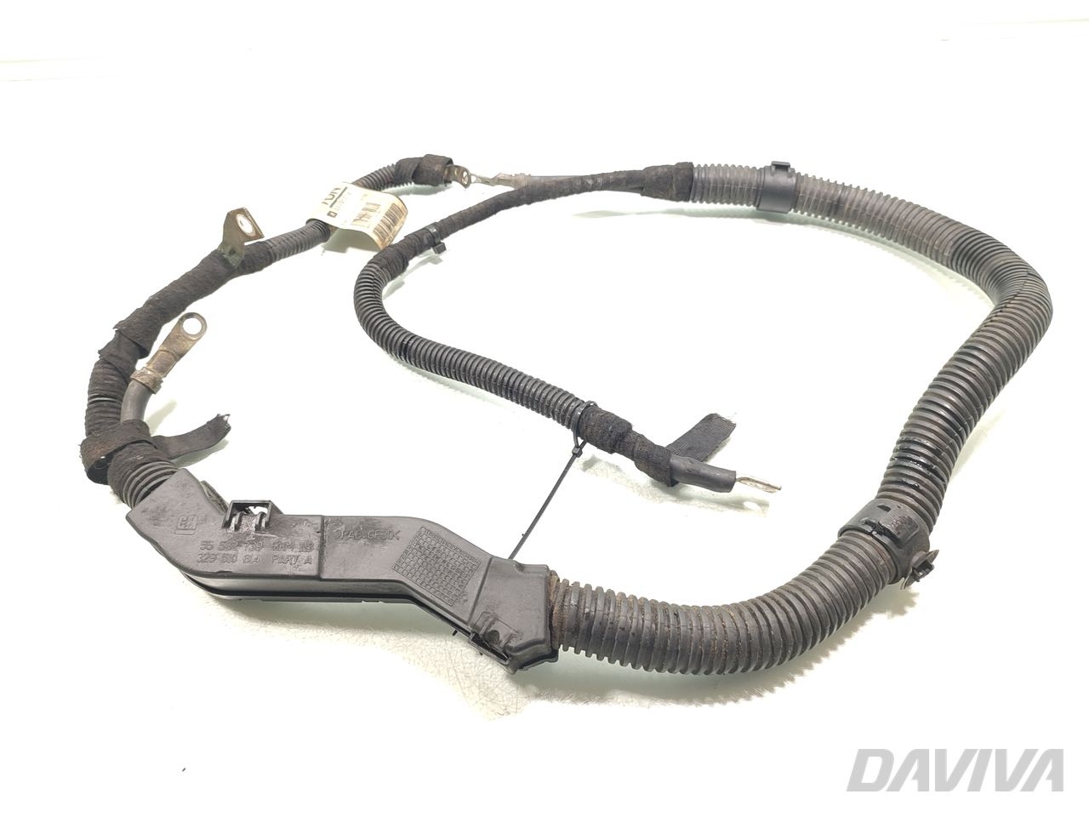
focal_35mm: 24
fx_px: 755
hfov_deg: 71.6
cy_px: 408
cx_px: 544
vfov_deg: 56.8
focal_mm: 5.89
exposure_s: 1/100
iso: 320
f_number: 1.89
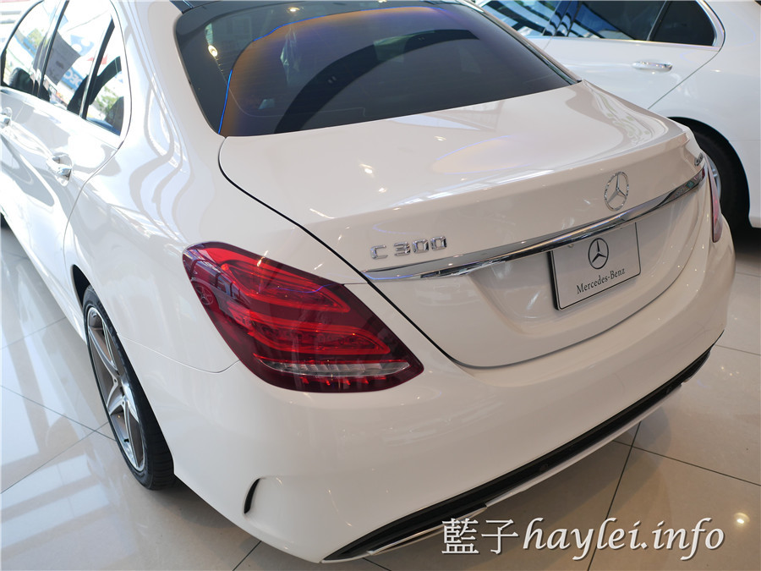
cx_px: 380
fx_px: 660
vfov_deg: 46.8
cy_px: 286
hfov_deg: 60.0
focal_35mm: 30
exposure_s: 1/200
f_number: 2.2
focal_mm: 15
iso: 200
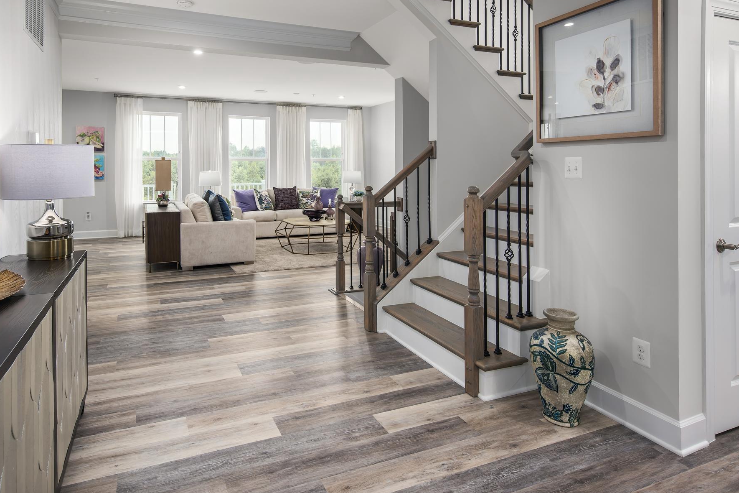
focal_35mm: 22
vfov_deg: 57.1
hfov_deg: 78.2
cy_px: 219
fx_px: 452
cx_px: 323
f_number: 8
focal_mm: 19
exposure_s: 1/250
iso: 200
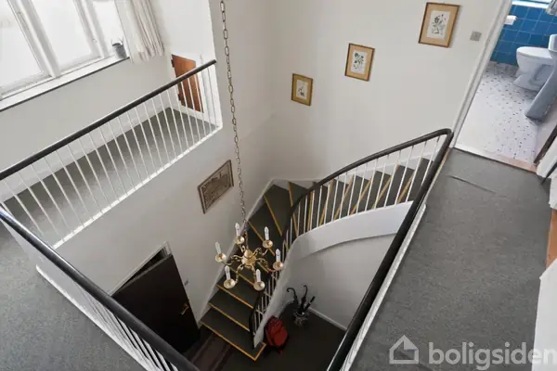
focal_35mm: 20
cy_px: 186
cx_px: 278
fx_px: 309
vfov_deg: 61.9
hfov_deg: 84.0
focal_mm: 20
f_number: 8
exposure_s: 1/5
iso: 400
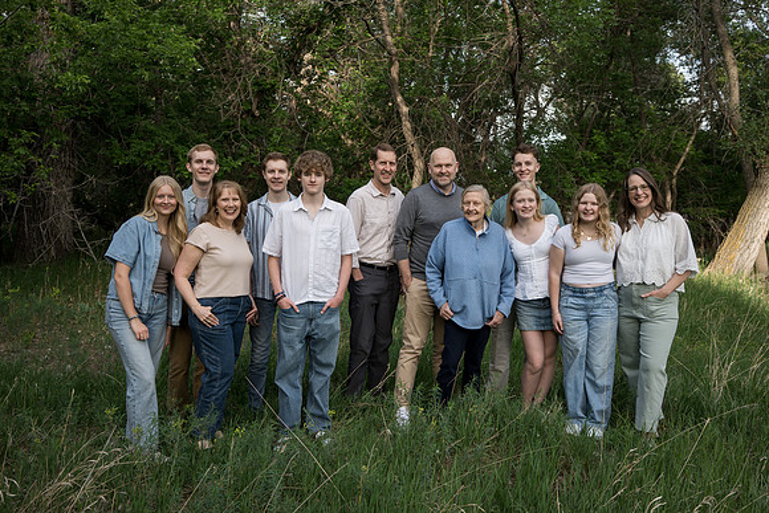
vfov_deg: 37.9
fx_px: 748
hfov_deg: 54.4
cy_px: 256
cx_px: 384
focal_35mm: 35
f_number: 5
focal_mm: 35
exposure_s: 1/160
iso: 200
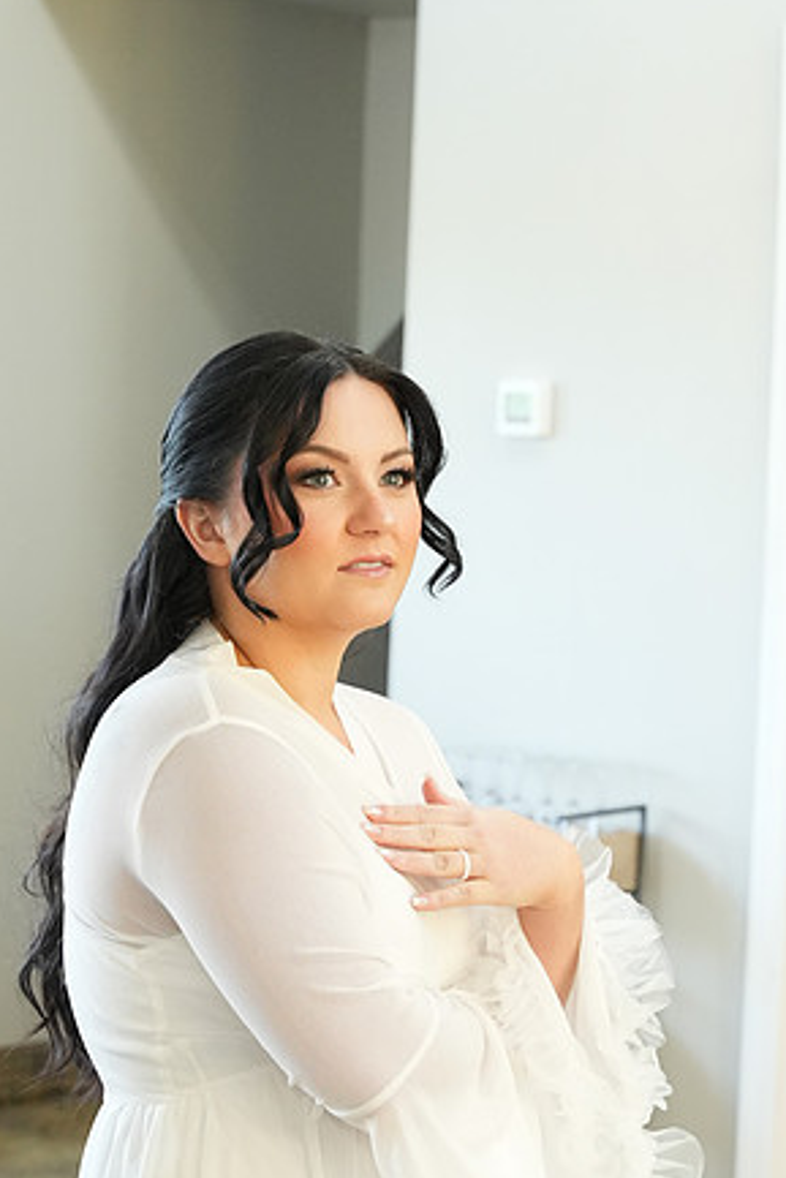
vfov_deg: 23.3
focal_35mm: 87
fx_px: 2847
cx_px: 428
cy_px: 751
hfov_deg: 15.7
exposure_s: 1/200
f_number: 4
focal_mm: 43.9
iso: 4000
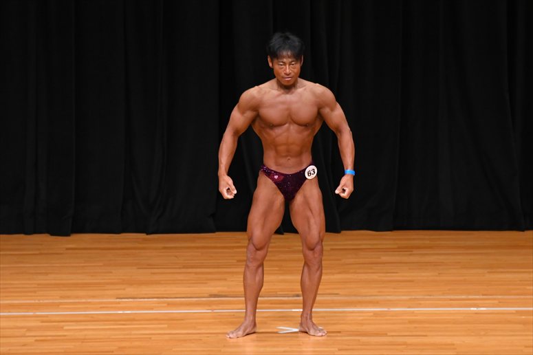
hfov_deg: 7.2
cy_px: 178
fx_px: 4218
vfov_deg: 4.8
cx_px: 266
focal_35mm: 285
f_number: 5.6
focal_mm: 190
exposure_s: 1/400
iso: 3200
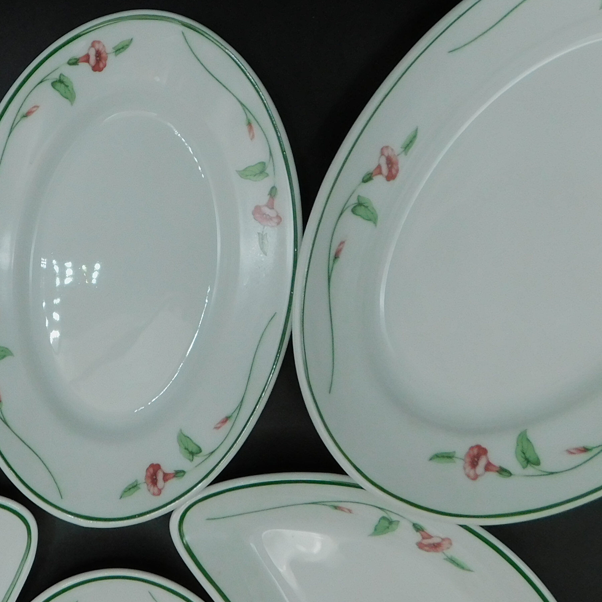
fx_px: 1023
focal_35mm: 52
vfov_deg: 32.6
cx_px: 118
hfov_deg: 31.9
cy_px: 226
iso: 125
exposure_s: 1/320
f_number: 3
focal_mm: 4
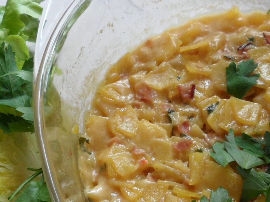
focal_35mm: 72
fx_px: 562
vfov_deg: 20.2
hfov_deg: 27.0
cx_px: 123
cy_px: 160
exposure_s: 1/30
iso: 200
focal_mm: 4.9
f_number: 3.5
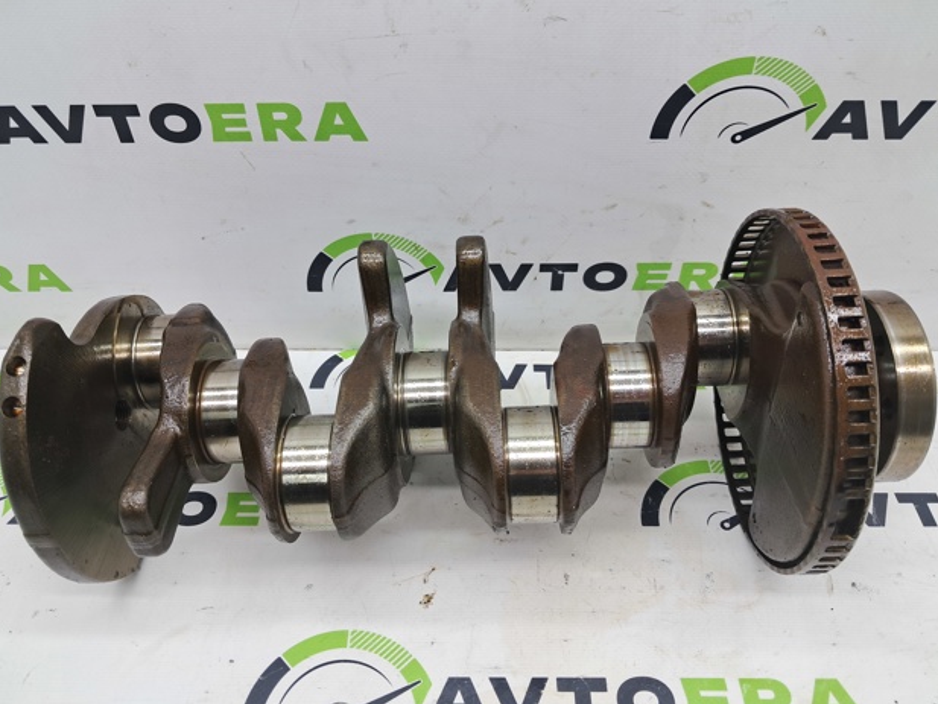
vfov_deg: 49.8
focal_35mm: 28
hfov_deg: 63.4
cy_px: 352
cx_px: 462
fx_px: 759
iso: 50
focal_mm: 4
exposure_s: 1/50
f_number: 1.8
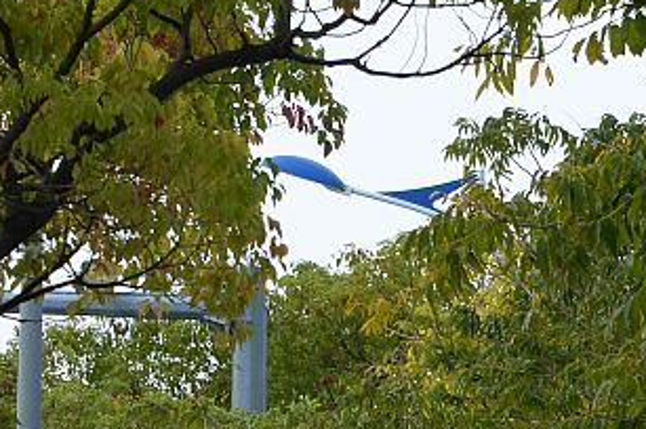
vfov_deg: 2.9
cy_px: 642
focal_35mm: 469
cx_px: 633
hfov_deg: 4.4
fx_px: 8407
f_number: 13
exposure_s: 1/125
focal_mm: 120
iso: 200
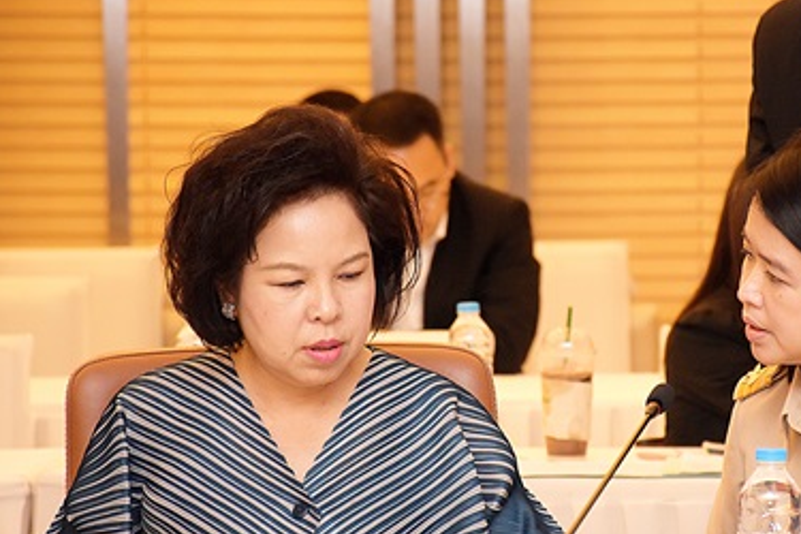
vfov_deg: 4.5
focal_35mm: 308
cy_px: 319
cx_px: 532
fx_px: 6852
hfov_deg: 6.7
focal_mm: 140
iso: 2000
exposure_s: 1/200
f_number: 5.6
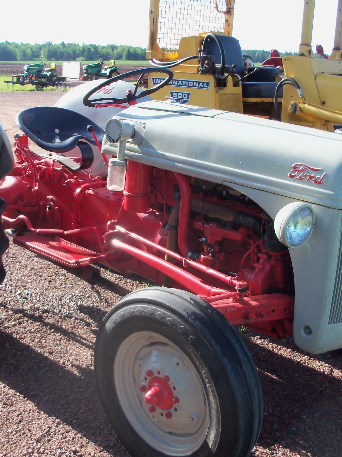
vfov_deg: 40.4
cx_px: 135
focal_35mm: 47
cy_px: 228
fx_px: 619
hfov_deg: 30.8
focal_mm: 6.3
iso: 80
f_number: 3
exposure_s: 1/320
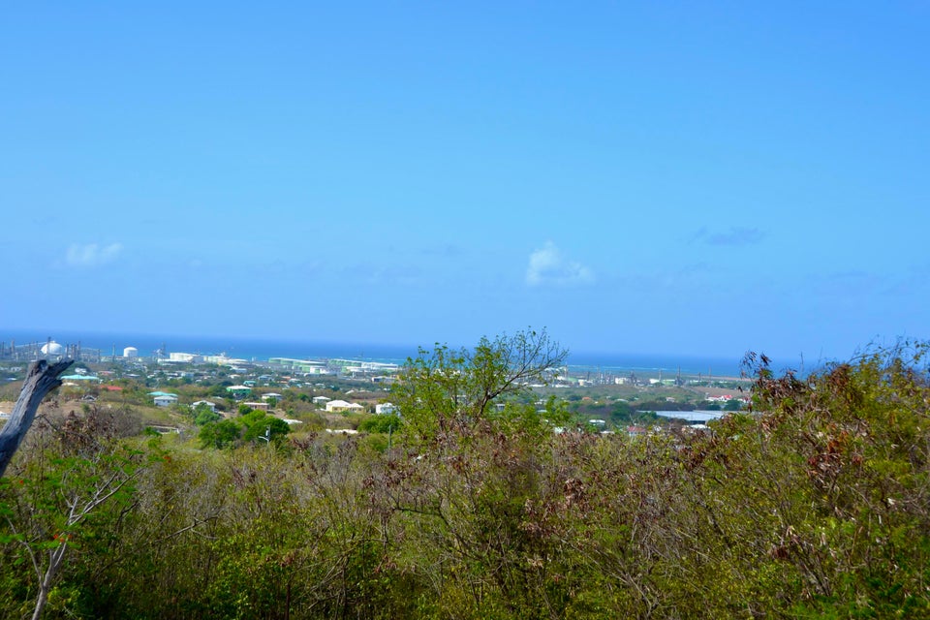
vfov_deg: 28.1
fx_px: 1240
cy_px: 310
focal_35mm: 48
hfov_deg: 41.1
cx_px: 465
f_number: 8
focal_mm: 32
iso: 100
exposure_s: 1/250
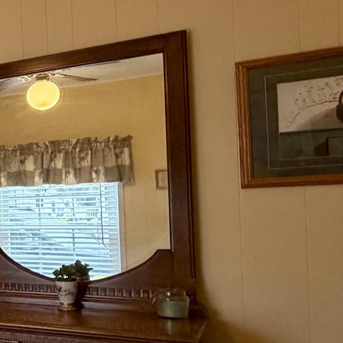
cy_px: 208
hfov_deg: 21.7
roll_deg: +2.7
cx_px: -259
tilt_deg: -1.4
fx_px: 605
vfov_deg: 31.5
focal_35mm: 54
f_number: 2.2
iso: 200
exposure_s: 1/120
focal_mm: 2.22
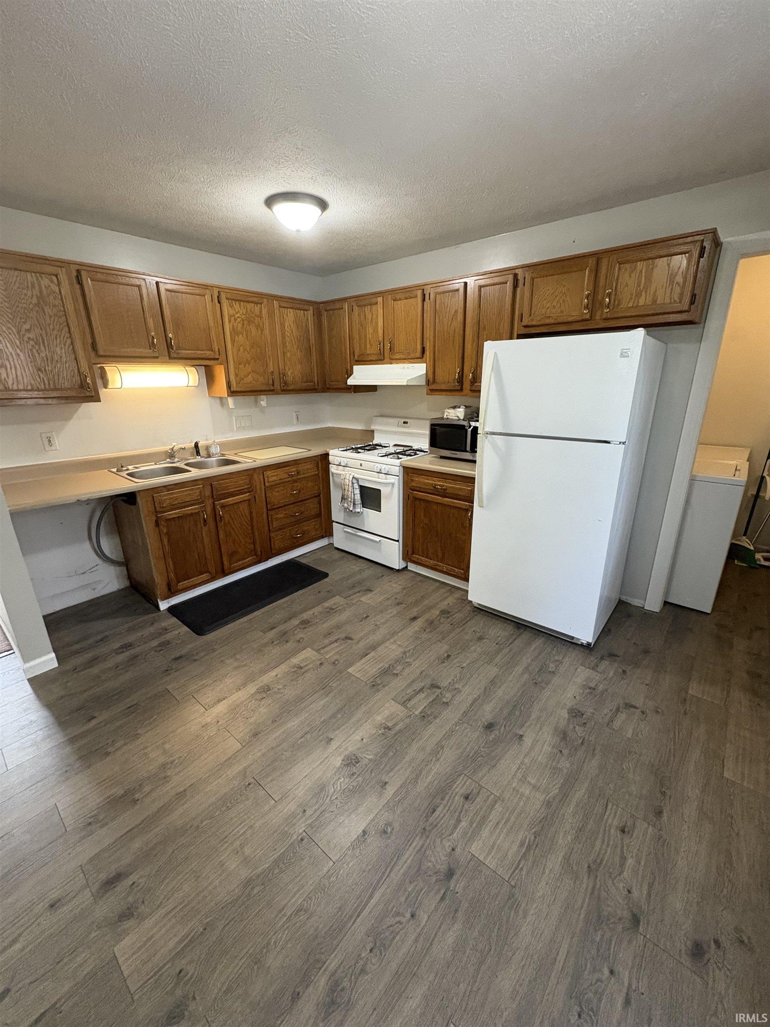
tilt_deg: -17.8
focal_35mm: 14
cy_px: 514
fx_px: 415
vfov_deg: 102.1
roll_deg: +0.7
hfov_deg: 85.7
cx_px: 385
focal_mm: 2.22
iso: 500
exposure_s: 1/60
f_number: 2.2
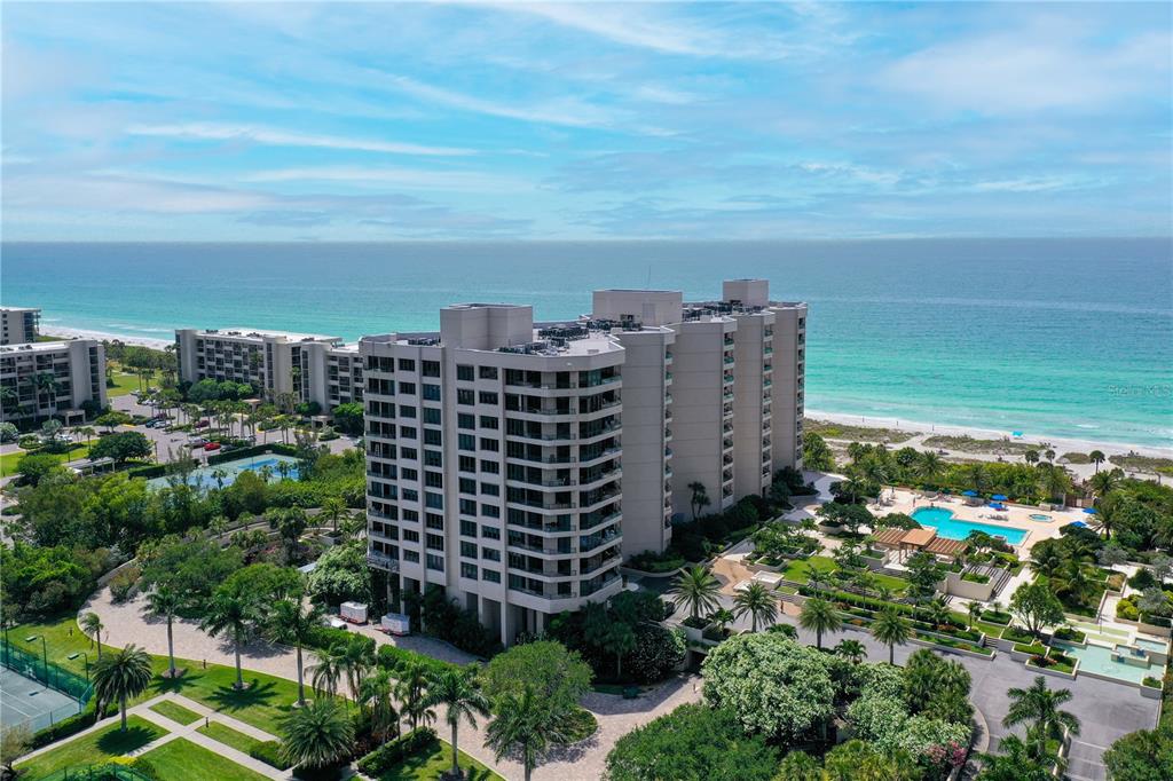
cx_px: 586
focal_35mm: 28
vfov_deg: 46.4
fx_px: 912
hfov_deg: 65.5
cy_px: 390
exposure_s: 1/800
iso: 100
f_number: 6.3
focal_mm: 10.26
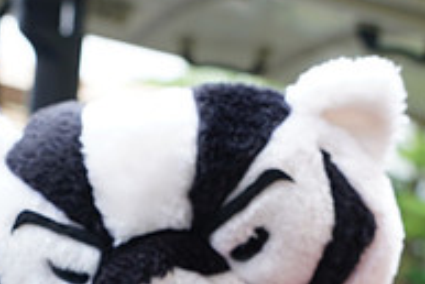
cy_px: 323
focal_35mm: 84
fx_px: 992
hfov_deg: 24.1
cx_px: 165
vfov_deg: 15.8
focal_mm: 28
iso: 320
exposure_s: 1/100
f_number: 5.6
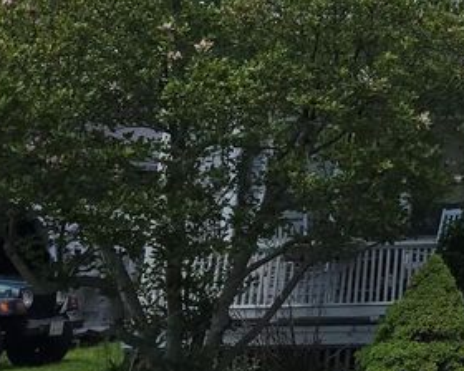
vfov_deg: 17.8
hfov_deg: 19.1
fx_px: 1126
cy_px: -81
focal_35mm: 82
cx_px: 777
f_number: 1.7
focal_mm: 6.3
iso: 12
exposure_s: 1/607
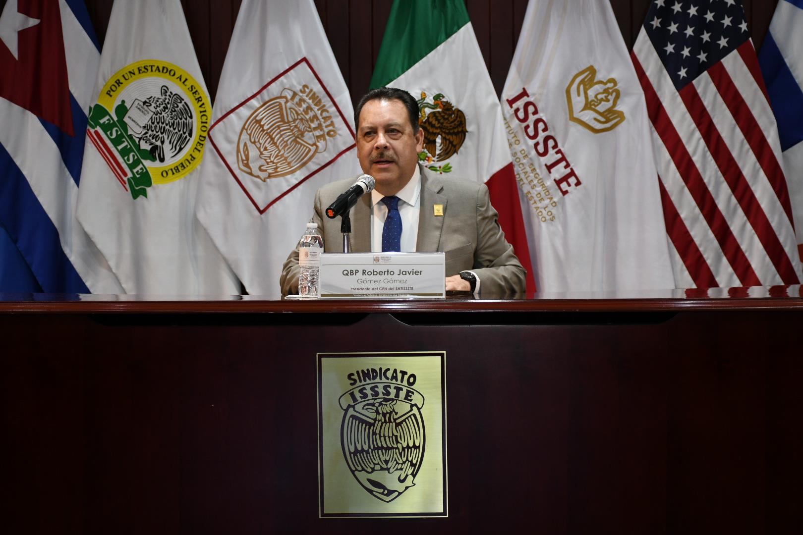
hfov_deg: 28.1
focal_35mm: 72
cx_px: 402
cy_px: 268
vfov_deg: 18.9
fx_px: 1606
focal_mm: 48
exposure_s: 1/100
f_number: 4.5
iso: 1250
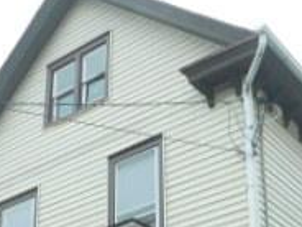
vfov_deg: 16.8
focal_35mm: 80
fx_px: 698
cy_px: 334
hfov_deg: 24.4
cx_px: 146
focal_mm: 4
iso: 125
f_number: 3
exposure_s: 1/200
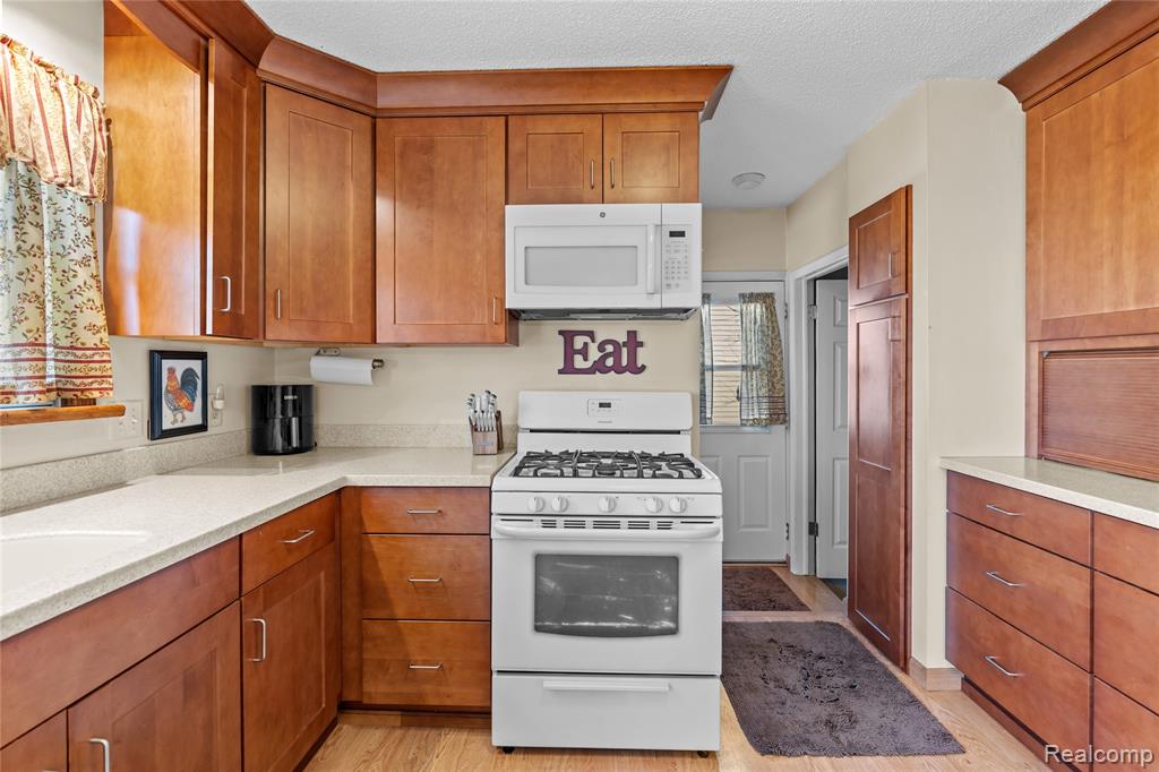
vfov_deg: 73.7
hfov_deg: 96.8
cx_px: 580
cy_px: 386
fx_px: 515
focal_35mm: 16
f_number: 3.5
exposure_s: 1/30
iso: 800
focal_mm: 16
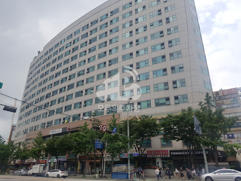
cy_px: 90
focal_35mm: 26
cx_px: 120
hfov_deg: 67.3
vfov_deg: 53.1
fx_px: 181
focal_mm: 4.2
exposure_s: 1/1900
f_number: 1.7
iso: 50
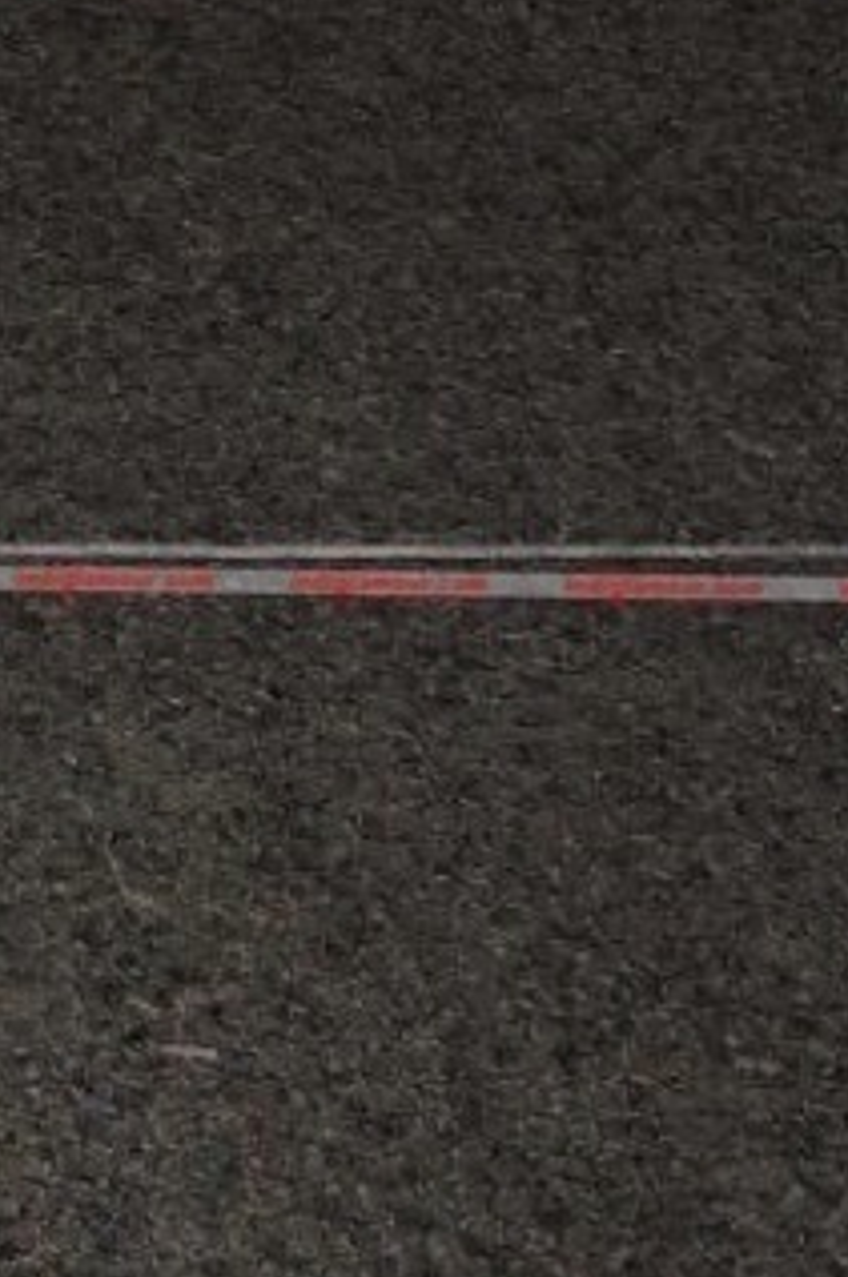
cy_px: -2142
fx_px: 7267
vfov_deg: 8.8
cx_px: -1262
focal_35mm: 205
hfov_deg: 6.3
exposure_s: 1/125
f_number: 9
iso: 500
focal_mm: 24
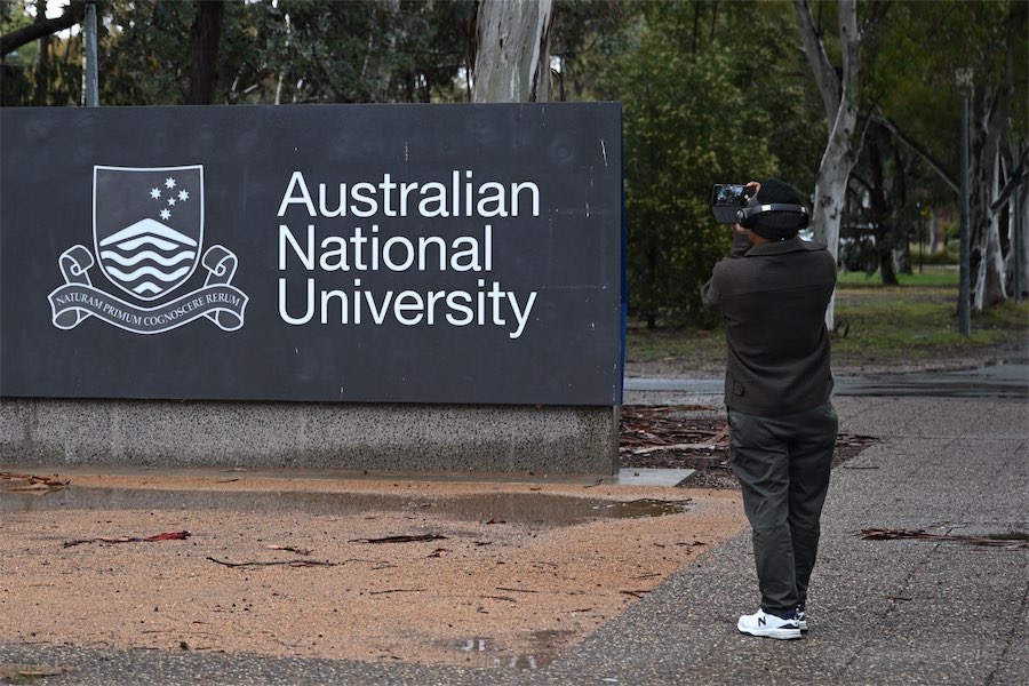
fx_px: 2001
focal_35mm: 70
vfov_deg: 19.5
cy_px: 343
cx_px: 514
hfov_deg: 28.8
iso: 250
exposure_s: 1/250
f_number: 3.5
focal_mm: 70
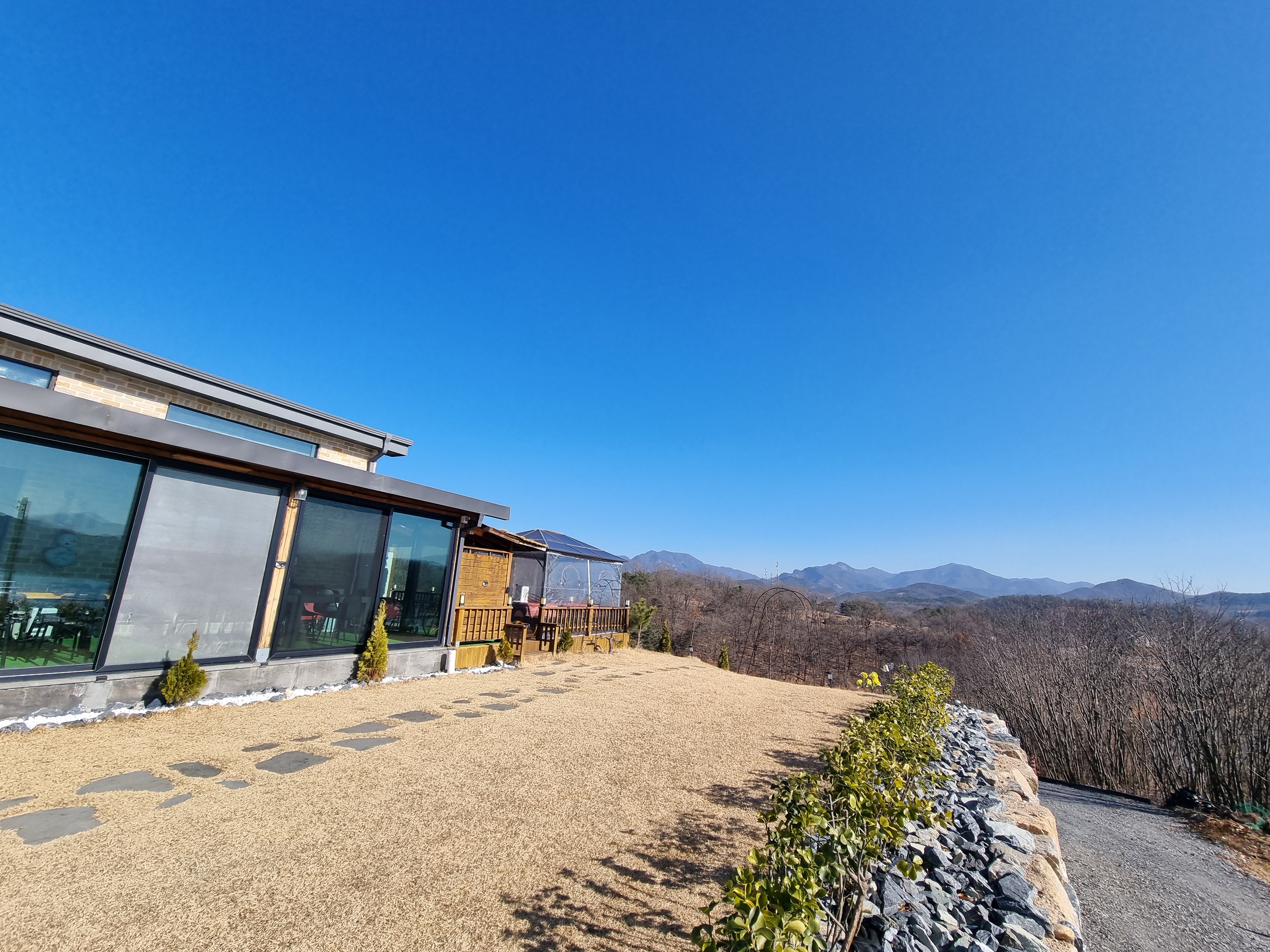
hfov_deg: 106.2
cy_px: 476
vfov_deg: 89.9
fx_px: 477
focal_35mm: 13
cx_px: 635
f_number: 2.2
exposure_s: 1/1712
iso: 50
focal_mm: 2.2
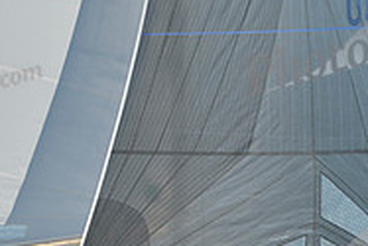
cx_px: 146
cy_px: 174
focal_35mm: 1241
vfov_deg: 1.1
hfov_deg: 1.7
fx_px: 12695
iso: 200
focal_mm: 400
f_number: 7.1
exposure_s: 1/1000
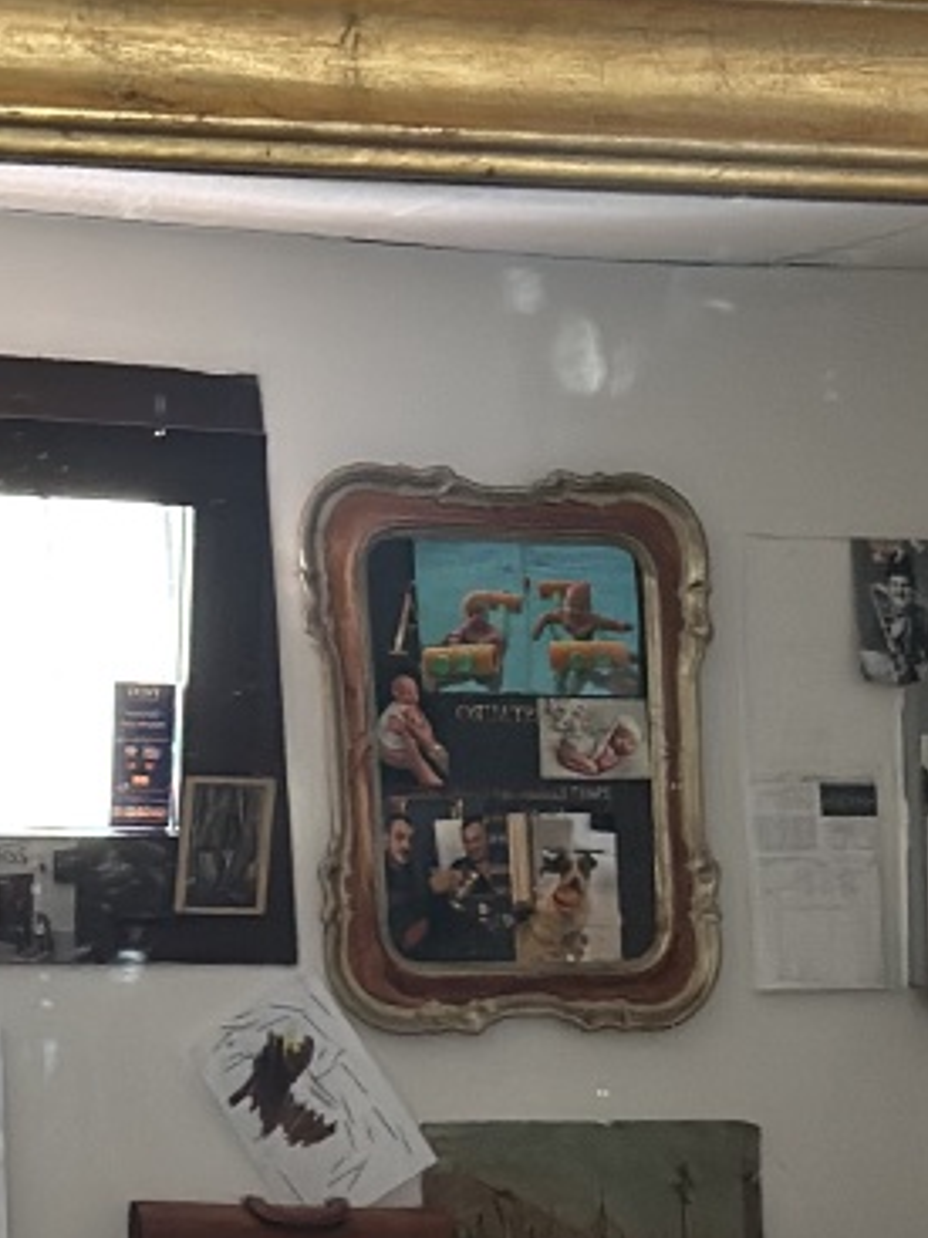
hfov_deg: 9.4
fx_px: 5615
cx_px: 807
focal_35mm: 157
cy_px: 1714
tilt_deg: -9.1
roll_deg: +0.5
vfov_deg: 12.1
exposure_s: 1/50
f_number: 1.78
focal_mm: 6.86
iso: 400
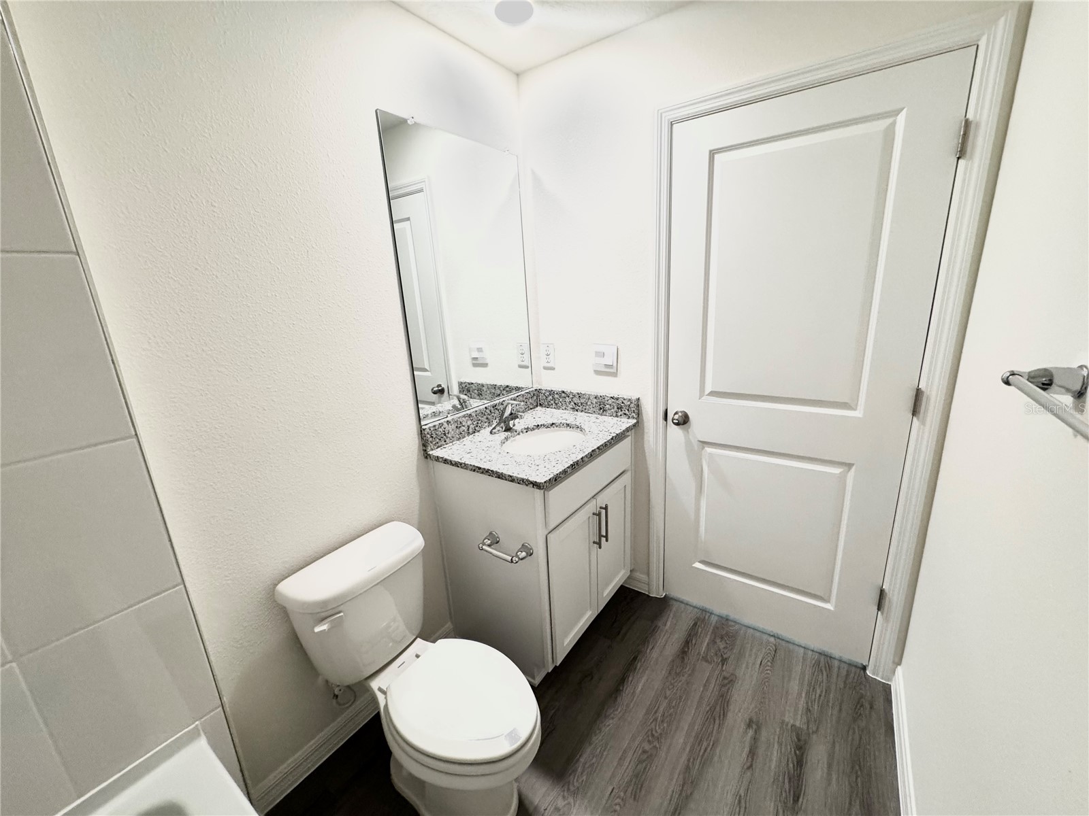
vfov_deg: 85.7
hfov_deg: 102.1
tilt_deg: -15.9
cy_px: 408
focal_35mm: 14
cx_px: 544
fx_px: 440
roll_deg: +3.1
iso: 320
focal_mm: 2.22
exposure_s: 1/120
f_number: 2.2
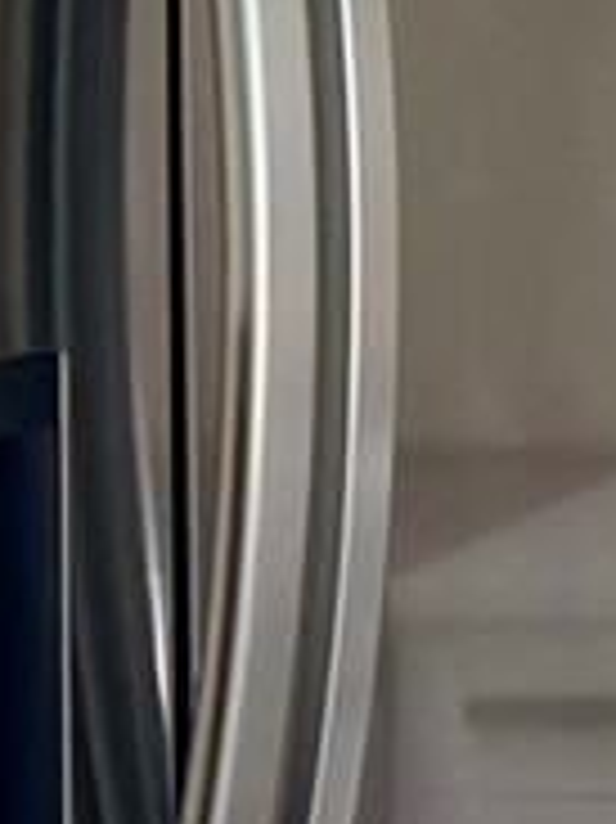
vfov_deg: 9.3
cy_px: -194
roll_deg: +0.1
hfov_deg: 5.5
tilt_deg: -0.4
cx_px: 2972
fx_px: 4988
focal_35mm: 210
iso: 100
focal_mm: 6.76
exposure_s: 1/120
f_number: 1.78
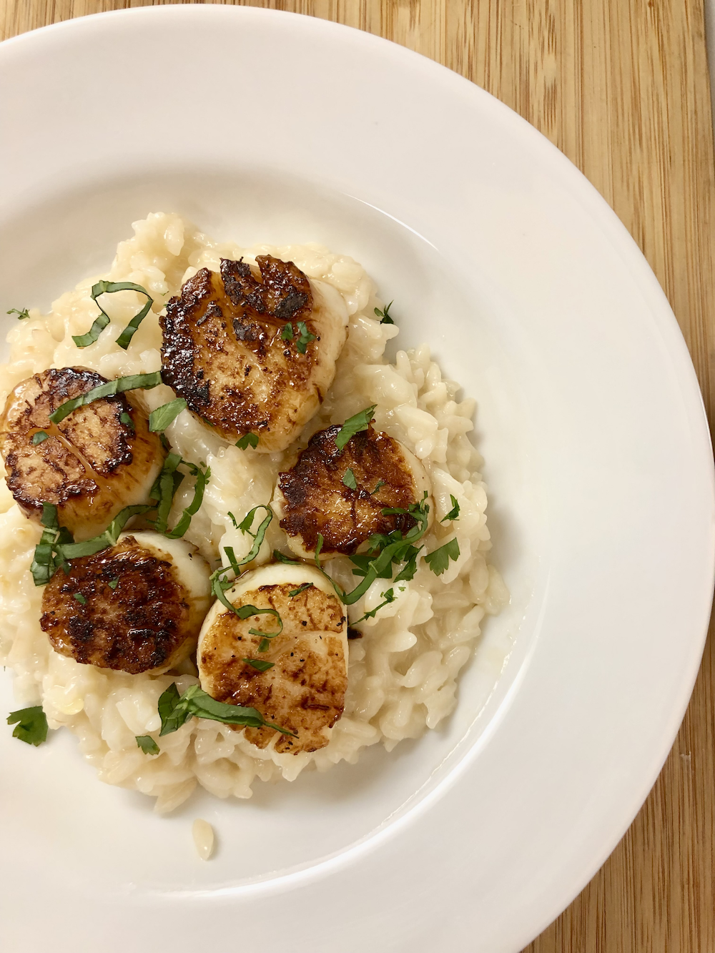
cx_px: 358
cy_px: 476
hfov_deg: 49.8
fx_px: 771
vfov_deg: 63.4
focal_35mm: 28
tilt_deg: -81.7
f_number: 1.8
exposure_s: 1/24
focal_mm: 4
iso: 40
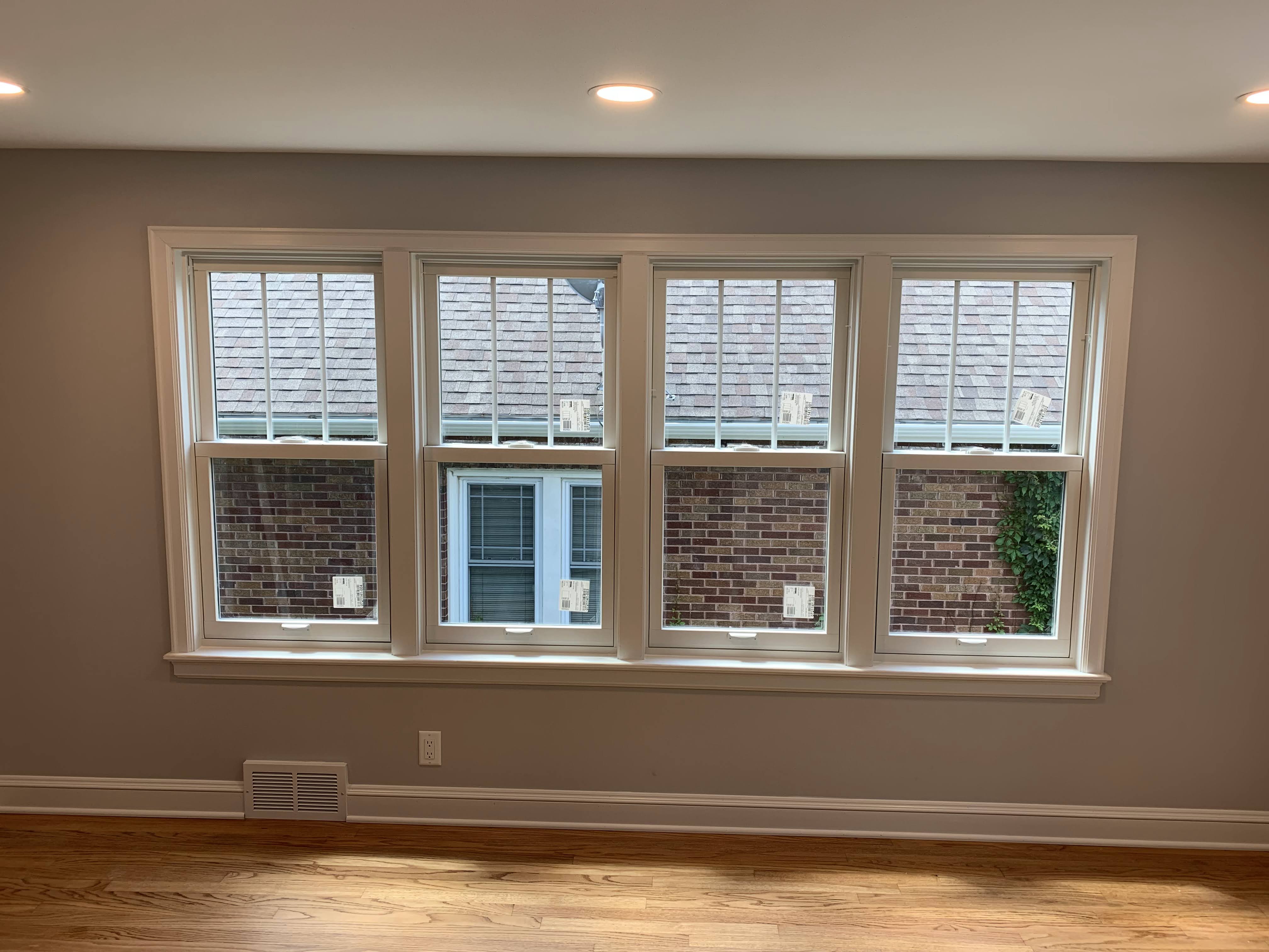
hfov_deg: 67.3
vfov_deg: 53.1
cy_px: 476
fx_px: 953
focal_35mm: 26
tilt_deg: -7.5
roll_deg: -0.4
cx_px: 634
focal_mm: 4.25
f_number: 1.8
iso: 40
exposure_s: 1/120
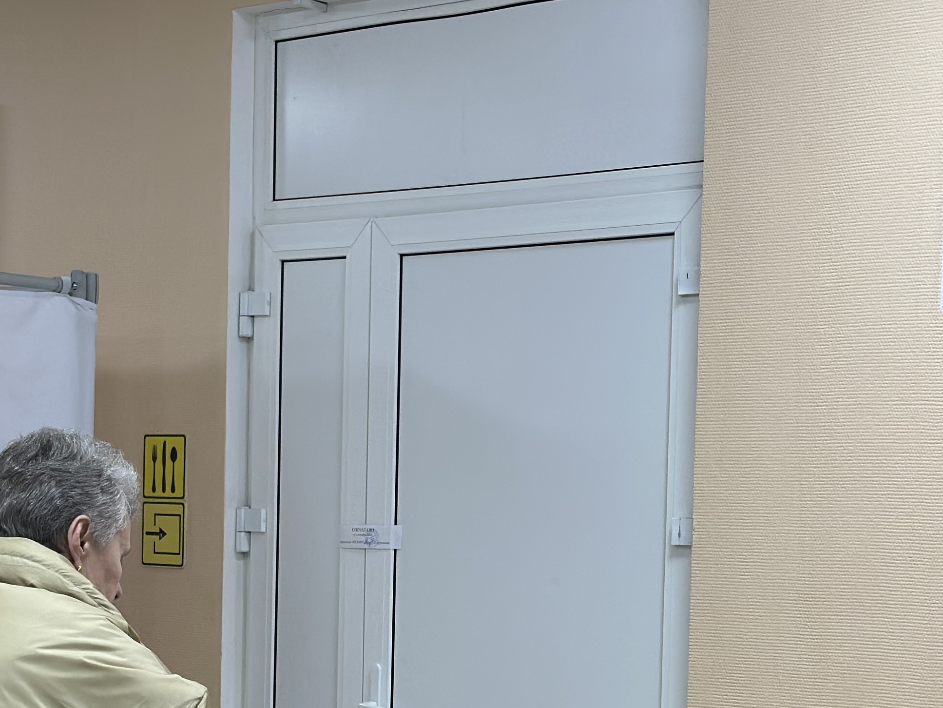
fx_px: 2725
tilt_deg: -2.8
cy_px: 647
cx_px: 412
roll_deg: -1.4
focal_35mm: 100
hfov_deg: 19.6
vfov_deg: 14.6
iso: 64
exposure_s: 1/100
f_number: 1.78
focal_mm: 6.86
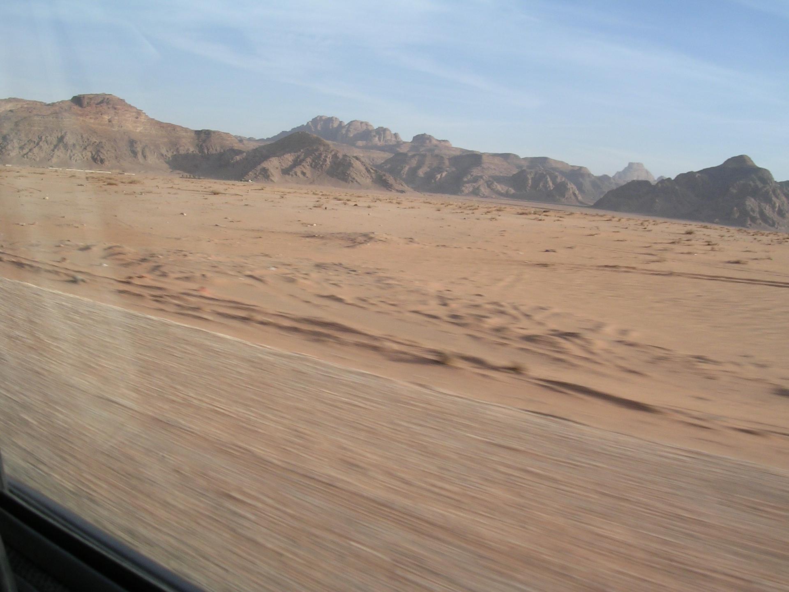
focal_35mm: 38
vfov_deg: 37.7
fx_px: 866
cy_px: 296
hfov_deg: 49.0
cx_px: 394
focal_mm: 5.8
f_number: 5.6
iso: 100
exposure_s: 1/180
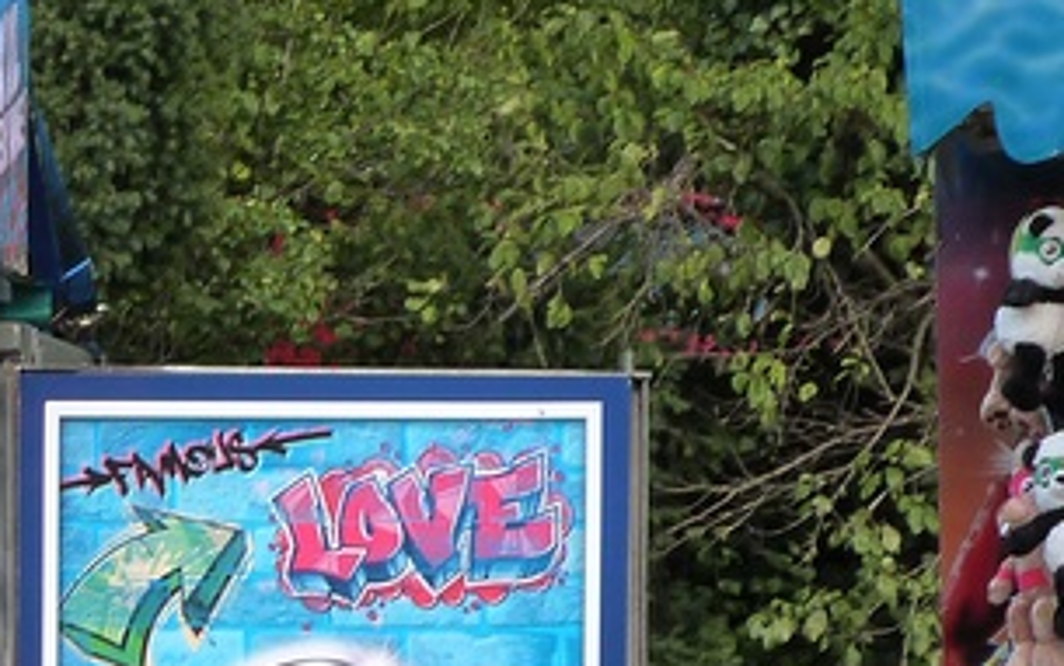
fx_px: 12302
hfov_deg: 4.9
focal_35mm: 424
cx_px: -652
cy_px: 771
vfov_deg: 3.1
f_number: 4
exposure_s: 1/200
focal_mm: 21.9
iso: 160
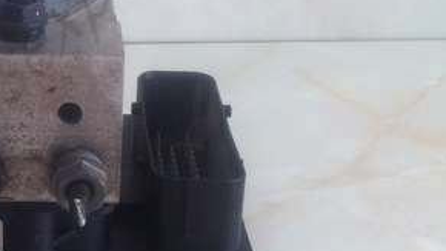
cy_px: 69
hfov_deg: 20.4
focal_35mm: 102
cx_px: 18
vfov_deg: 11.8
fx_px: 1206
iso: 80
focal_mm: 3.85
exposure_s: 1/50
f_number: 2.8
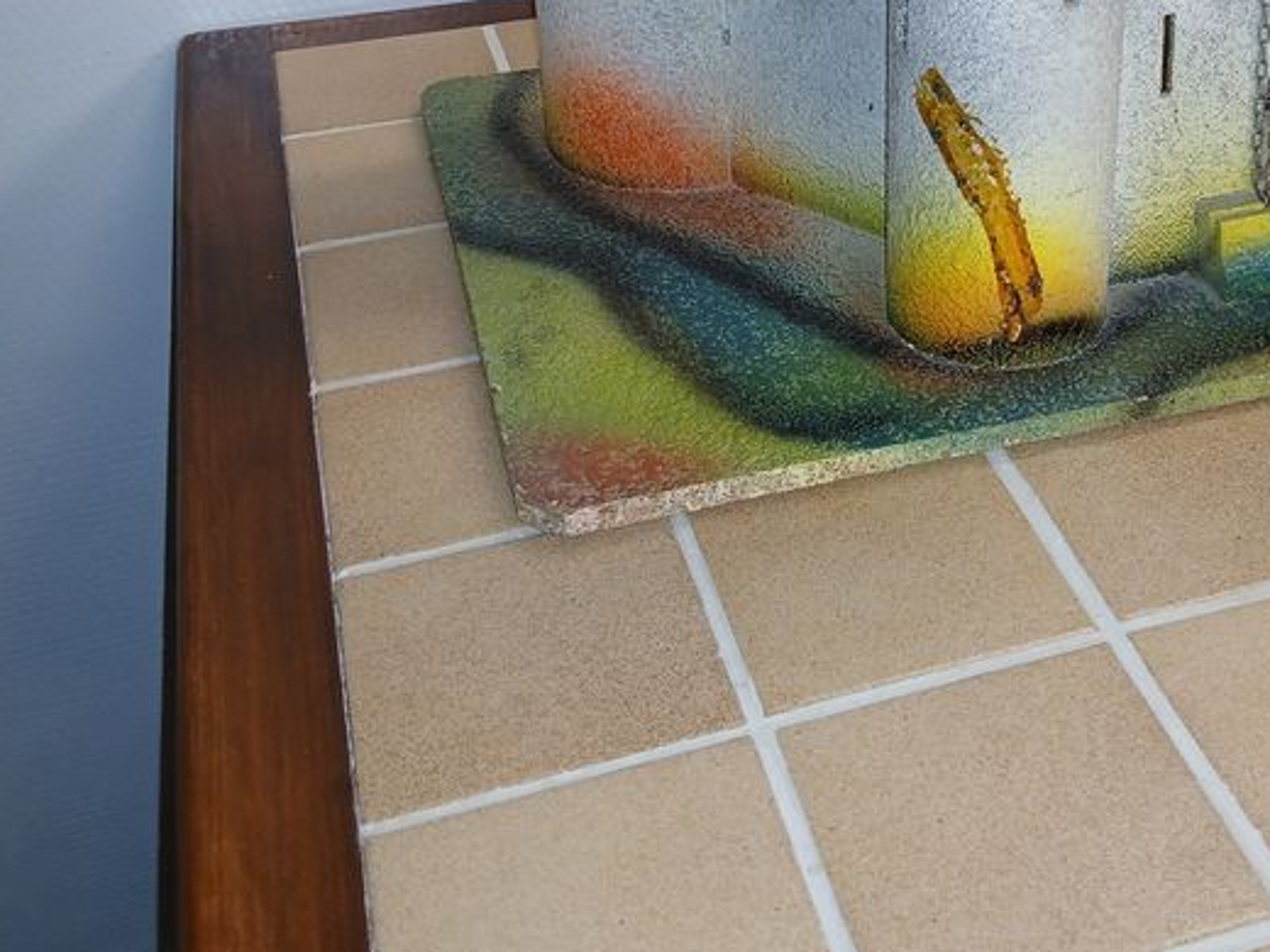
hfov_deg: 37.6
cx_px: 882
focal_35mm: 50
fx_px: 1834
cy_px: 107
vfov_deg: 28.1
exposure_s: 1/50
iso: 100
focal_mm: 3.98
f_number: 1.8
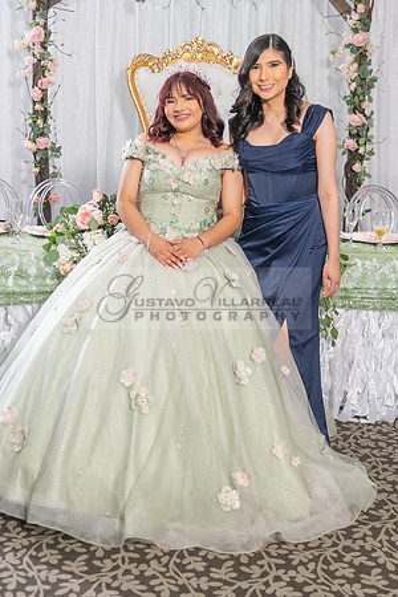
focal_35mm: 57
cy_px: 299
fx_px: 945
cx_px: 158
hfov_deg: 23.7
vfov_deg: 35.1
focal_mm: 38
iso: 400
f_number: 3.5
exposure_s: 1/160
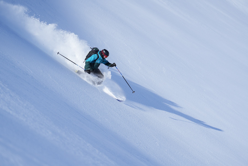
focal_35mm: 200
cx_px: 124
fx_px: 1378
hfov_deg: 10.3
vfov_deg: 6.9
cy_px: 83
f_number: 3.5
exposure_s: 1/2000
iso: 100
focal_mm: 200
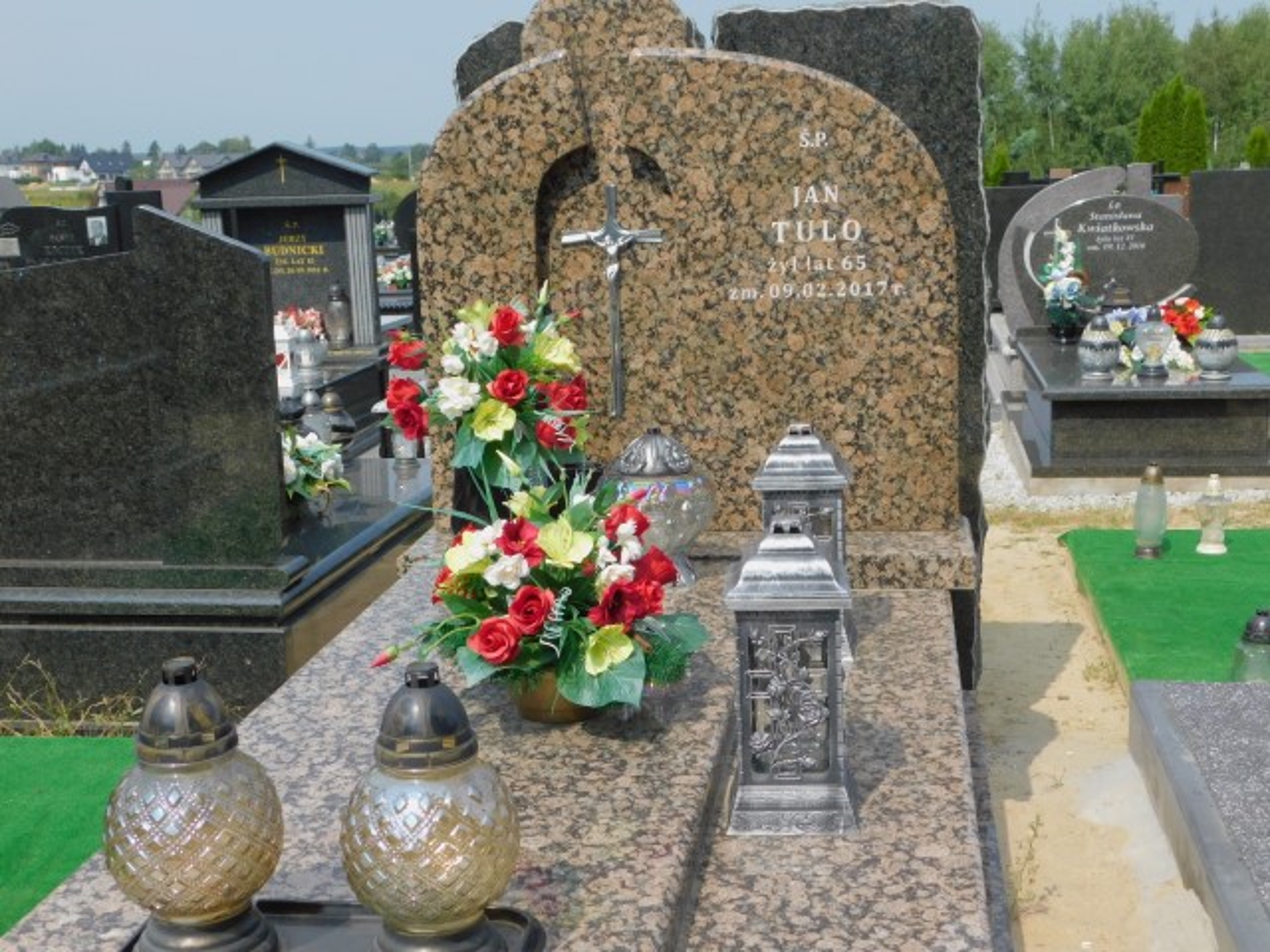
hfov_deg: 42.1
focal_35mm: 45
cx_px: 635
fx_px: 1651
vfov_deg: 32.2
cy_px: 476
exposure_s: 1/1000
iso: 125
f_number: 3.7
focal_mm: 8
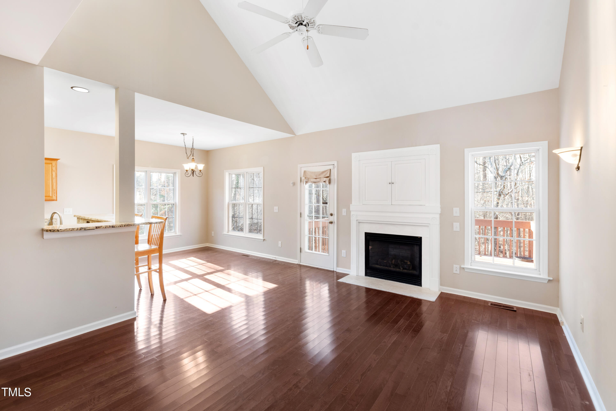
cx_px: 308
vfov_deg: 77.3
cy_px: 206
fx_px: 257
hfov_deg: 100.4
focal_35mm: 15
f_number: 8
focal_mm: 10
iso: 100
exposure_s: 1/1.25
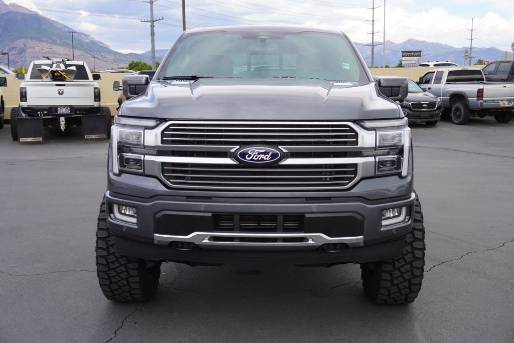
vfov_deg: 33.1
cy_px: 172
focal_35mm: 40
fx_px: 579
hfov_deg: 47.9
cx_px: 257
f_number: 8
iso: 100
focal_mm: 27
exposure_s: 1/100
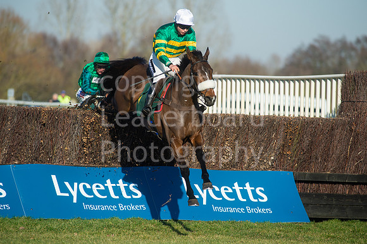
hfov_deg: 6.9
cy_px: 122
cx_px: 184
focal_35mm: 300
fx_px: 3056
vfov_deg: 4.6
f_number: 7.1
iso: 400
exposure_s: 1/4000
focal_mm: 300
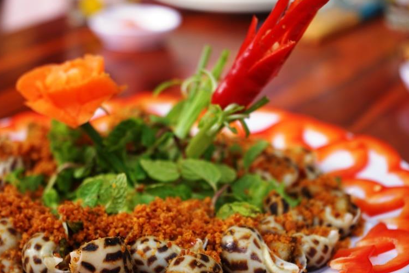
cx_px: 161
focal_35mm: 85
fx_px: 966
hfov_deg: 23.9
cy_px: 138
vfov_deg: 16.1
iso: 125
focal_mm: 62
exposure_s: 1/80
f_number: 5.6
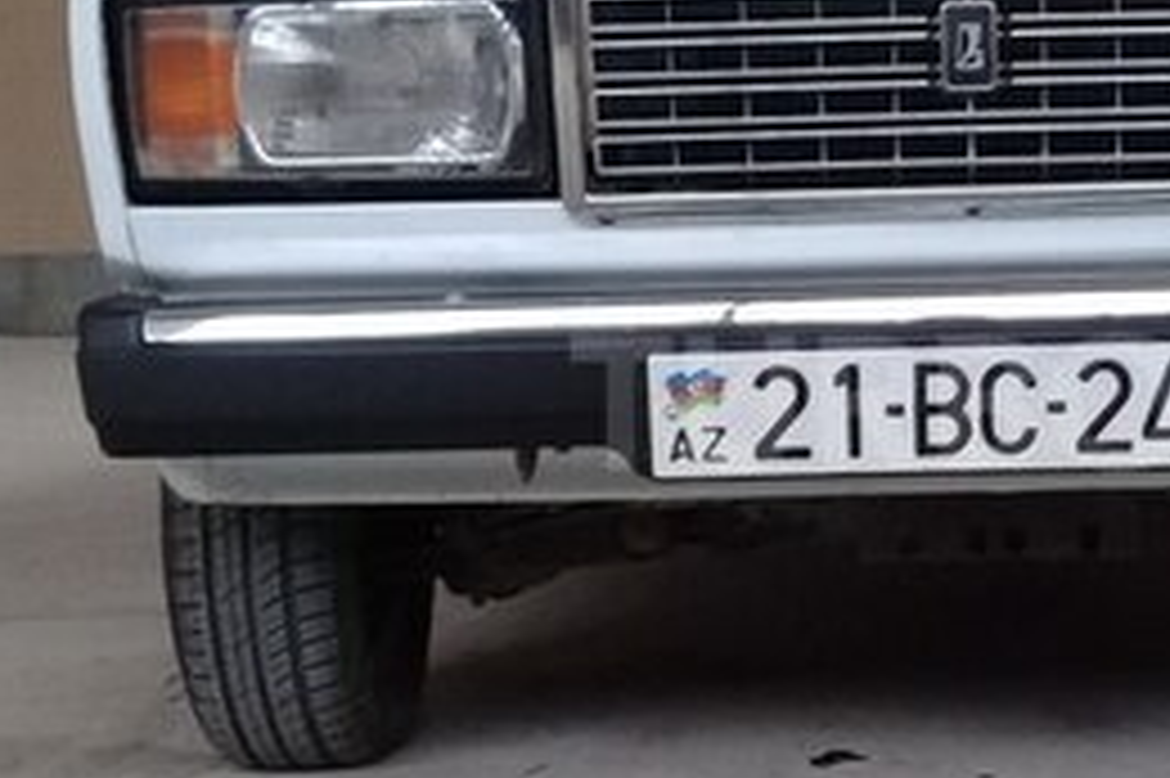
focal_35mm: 82
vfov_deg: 16.6
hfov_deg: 24.2
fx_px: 2663
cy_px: 402
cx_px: 1030
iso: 125
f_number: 2.2
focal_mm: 3.3
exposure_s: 1/33
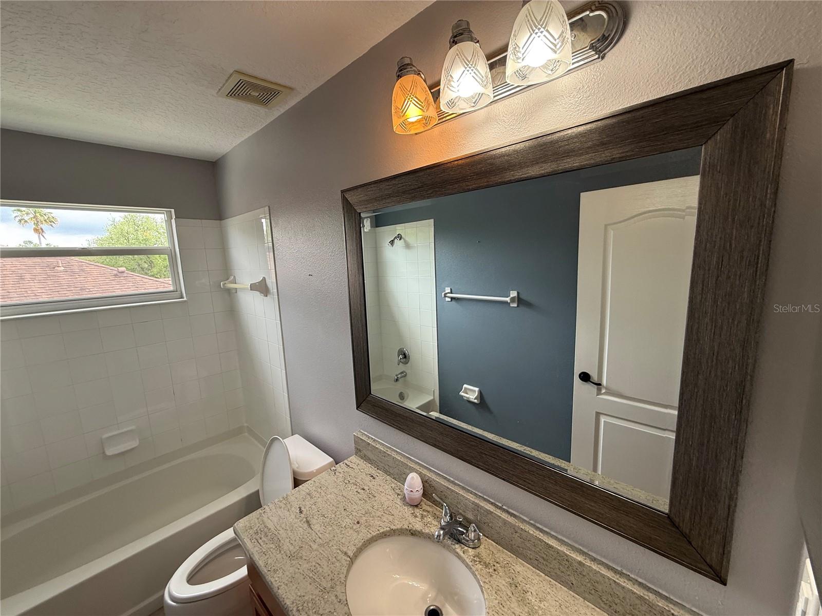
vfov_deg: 85.7
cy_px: 308
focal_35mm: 14
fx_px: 332
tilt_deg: -9.9
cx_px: 411
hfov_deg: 102.1
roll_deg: +3.1
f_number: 2.2
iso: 64
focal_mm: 2.22
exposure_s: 1/99
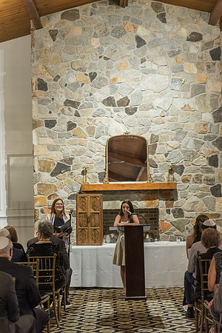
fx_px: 647
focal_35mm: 70
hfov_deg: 19.5
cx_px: 111
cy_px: 166
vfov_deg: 28.8
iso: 2500
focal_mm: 70
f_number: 2.8
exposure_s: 1/60
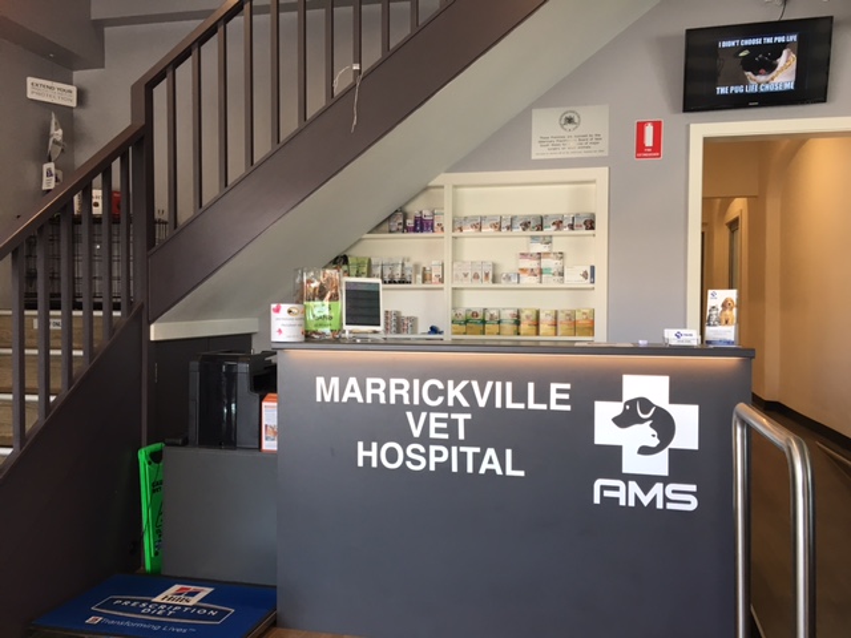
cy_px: 319
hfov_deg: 61.7
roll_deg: +0.1
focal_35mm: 29
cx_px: 426
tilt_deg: -0.6
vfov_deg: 48.2
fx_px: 713
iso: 40
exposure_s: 1/33
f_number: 2.2
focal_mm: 4.15
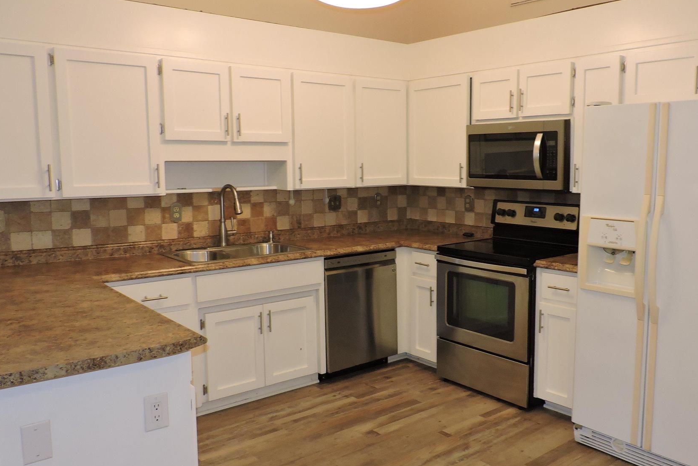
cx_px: 397
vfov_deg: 42.3
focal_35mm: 31
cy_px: 234
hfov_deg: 60.0
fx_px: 601
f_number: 3
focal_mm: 4.3
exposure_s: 1/40
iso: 320
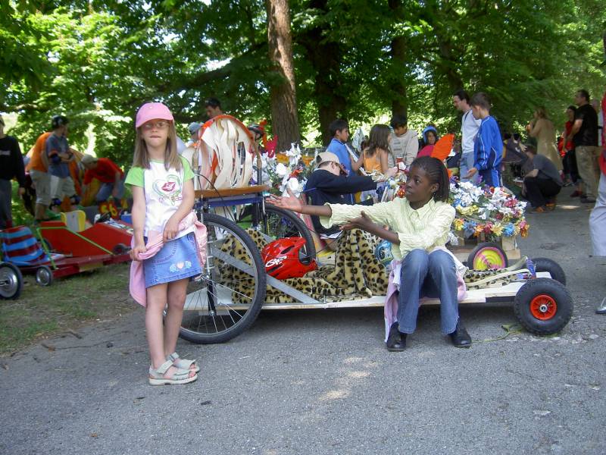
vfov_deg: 36.8
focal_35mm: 39
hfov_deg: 47.9
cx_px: 303
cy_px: 228
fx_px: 683
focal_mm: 8
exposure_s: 1/125
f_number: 2.8
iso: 100
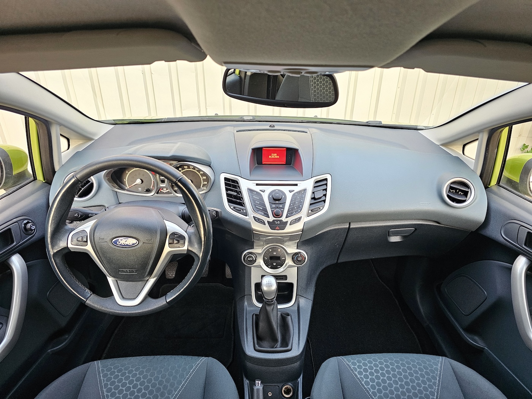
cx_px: 266
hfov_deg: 73.9
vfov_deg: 58.9
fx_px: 353
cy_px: 200
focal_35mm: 23
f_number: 1.7
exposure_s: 1/60
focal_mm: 6.3
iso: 500
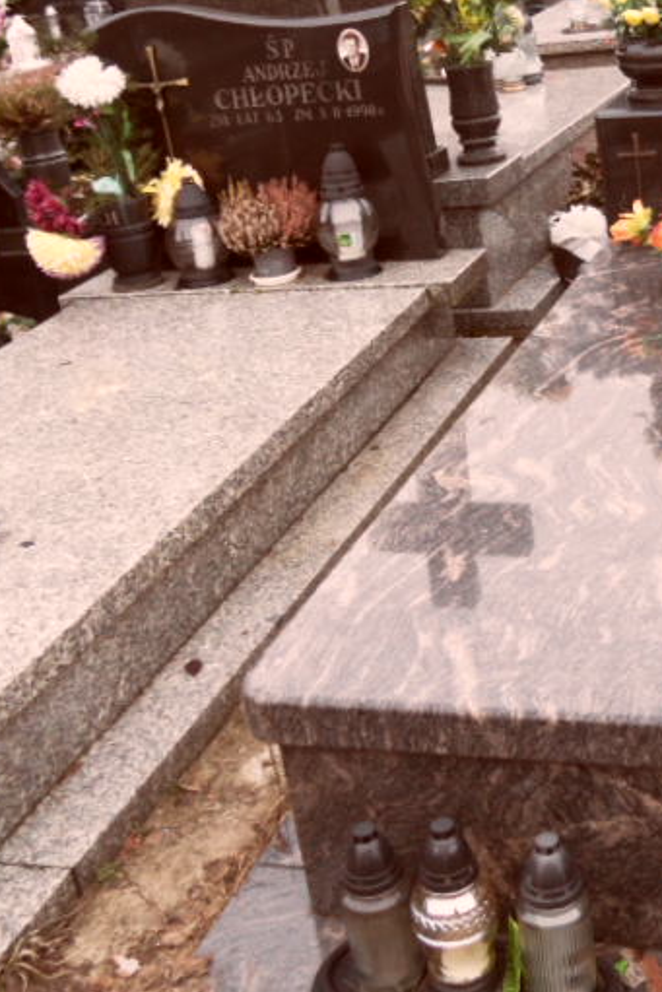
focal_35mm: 50
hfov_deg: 25.9
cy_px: 324
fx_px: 1378
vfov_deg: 39.1
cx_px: 627
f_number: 3.2
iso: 100
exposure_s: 1/45
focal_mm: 3.9
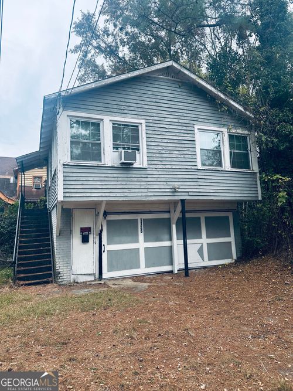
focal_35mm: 24
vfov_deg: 71.6
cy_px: 196
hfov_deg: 56.8
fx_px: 271
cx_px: 146
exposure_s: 1/594
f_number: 1.78
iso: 80
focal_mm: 6.86
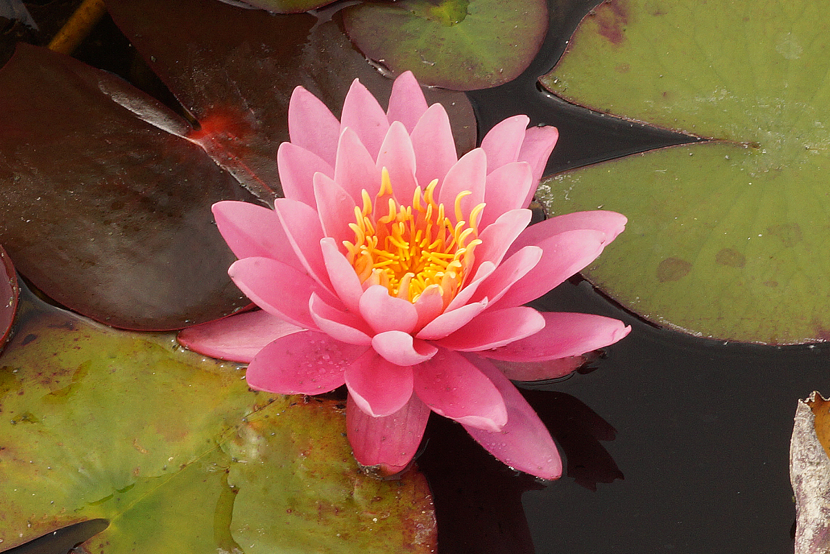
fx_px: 3458
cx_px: 415
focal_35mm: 150
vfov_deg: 9.1
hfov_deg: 13.7
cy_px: 277
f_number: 13
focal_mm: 100
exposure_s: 1/160
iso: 320
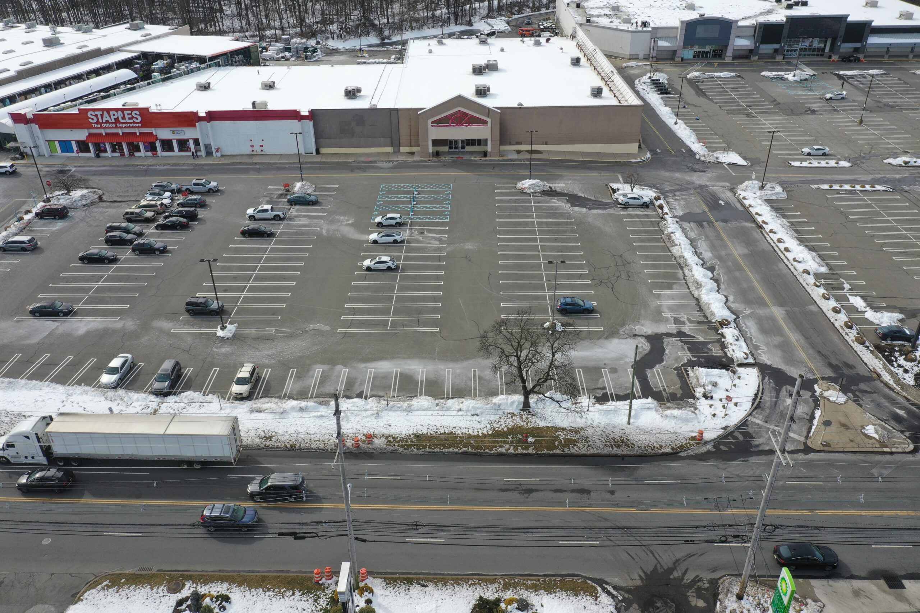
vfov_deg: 46.4
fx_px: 716
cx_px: 460
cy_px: 306
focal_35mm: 28
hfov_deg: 65.5
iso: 100
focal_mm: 10.26
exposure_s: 1/400
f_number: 5.6
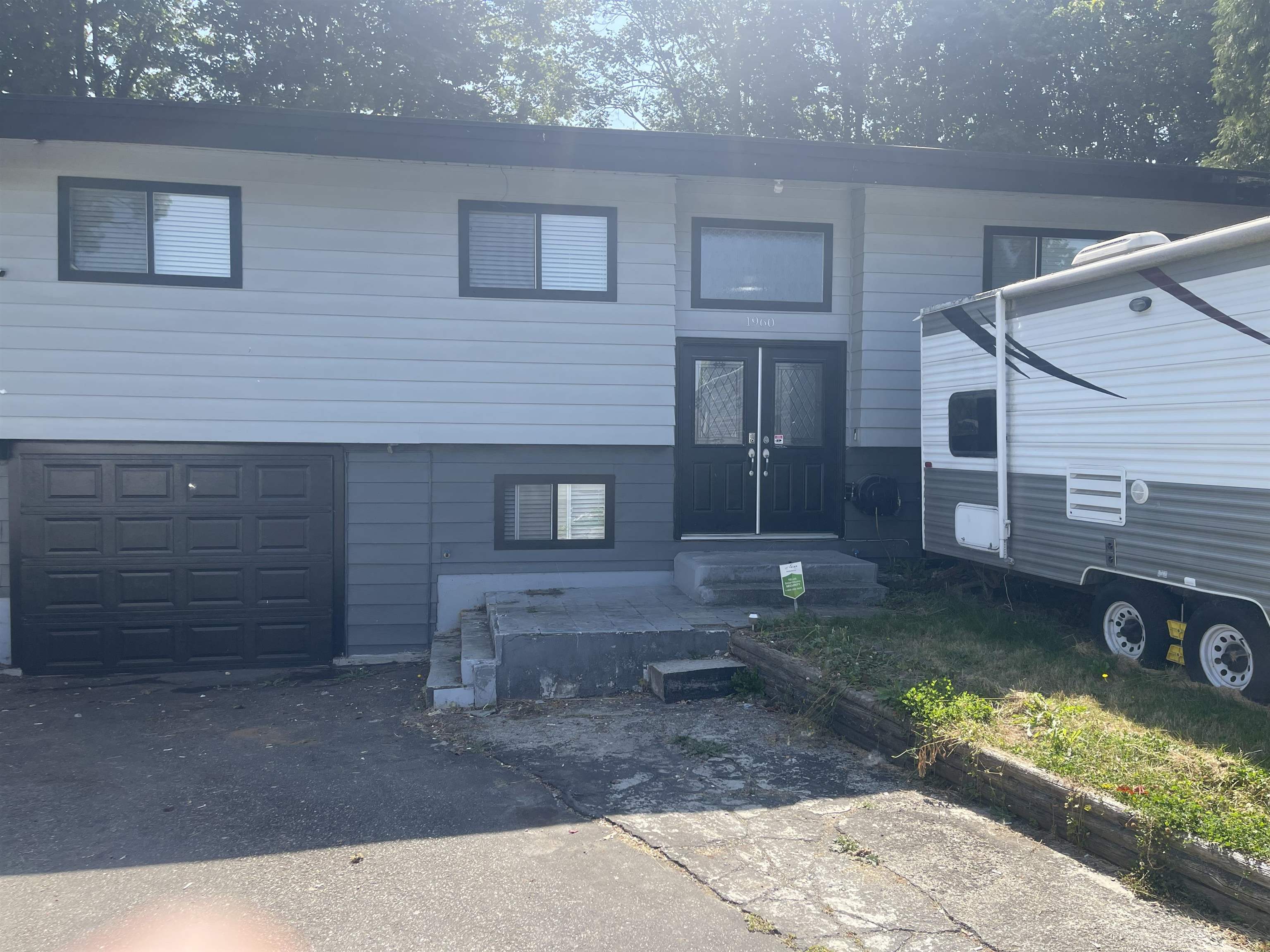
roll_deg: +0.0
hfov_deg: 69.4
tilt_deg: -2.6
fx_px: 917
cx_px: 635
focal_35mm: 25
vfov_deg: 54.9
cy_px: 476
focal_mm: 5.1
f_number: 1.6
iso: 32
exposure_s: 1/1119
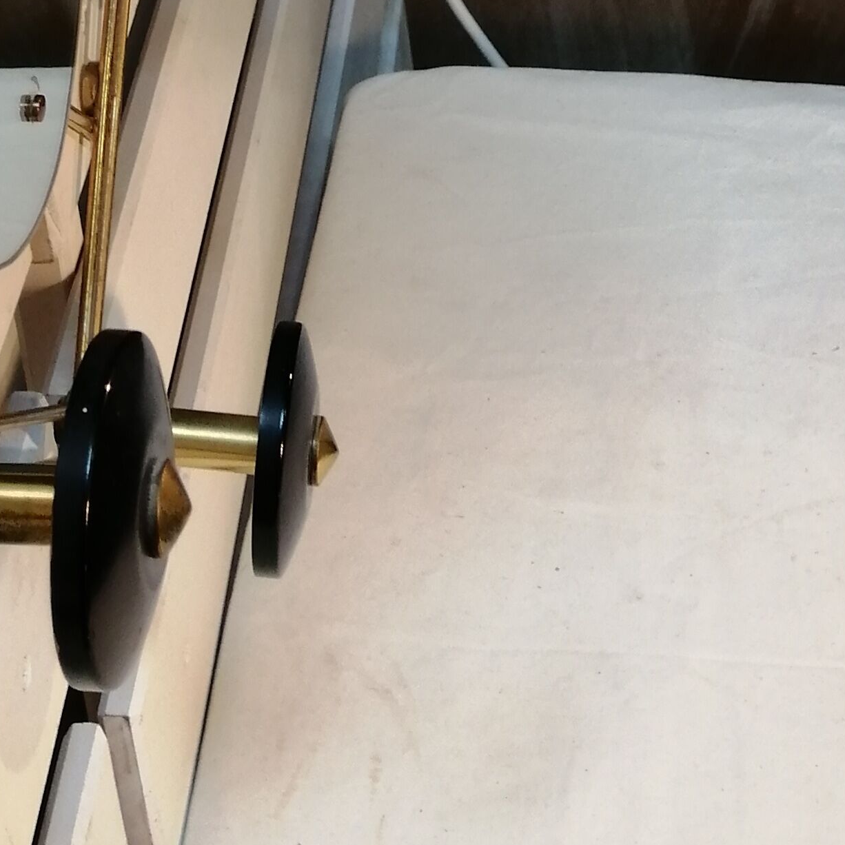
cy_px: -446
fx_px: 2154
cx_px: 308
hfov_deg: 22.1
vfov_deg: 19.2
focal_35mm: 78
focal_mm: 3.46
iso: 80
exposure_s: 1/33.3
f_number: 1.8
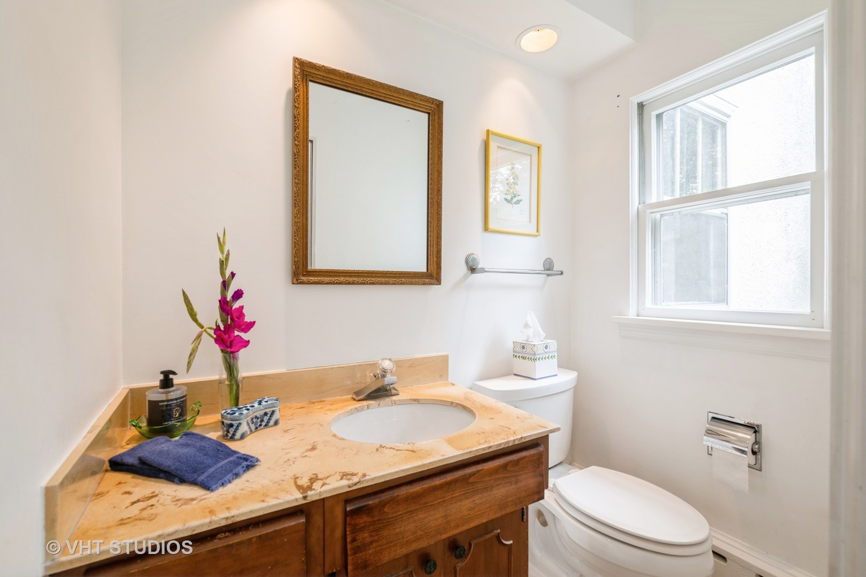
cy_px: 288
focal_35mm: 16
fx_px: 385
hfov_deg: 96.7
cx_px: 433
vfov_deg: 73.7
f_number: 8
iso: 200
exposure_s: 1/10
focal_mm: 16
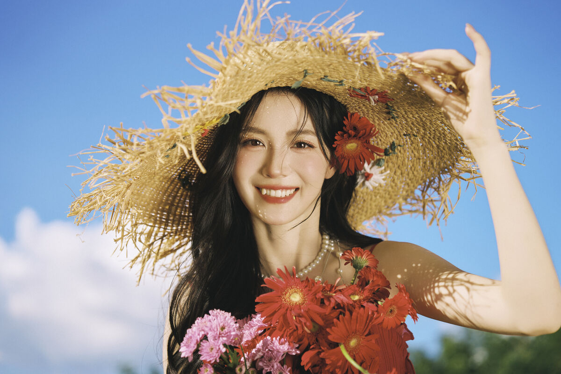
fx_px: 1075
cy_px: 187
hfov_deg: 29.2
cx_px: 280
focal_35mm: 69
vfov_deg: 19.7
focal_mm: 69
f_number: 2.8
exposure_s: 1/2500
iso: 125
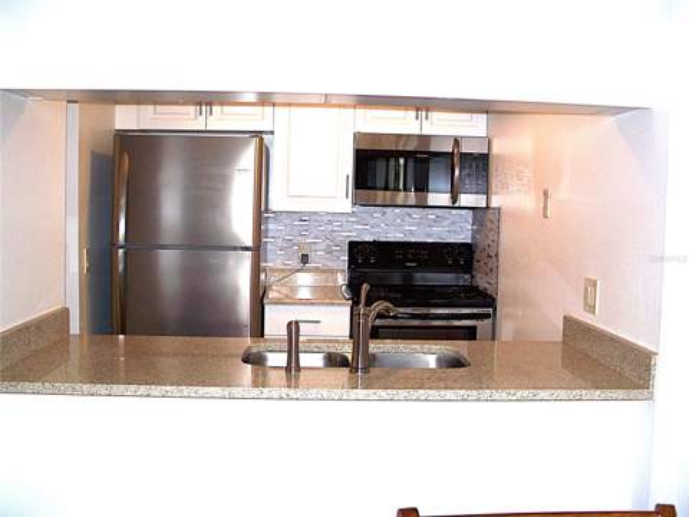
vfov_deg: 38.7
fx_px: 736
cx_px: 344
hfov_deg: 50.1
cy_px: 258
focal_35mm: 37
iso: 125
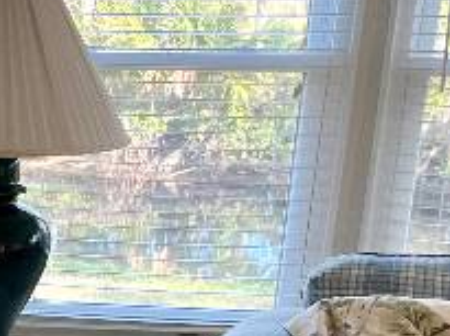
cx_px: -375
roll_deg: +0.2
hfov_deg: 15.5
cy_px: 348
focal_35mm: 108
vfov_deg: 13.4
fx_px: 1402
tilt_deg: -14.9
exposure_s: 1/120
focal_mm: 5.1
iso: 100
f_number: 1.6
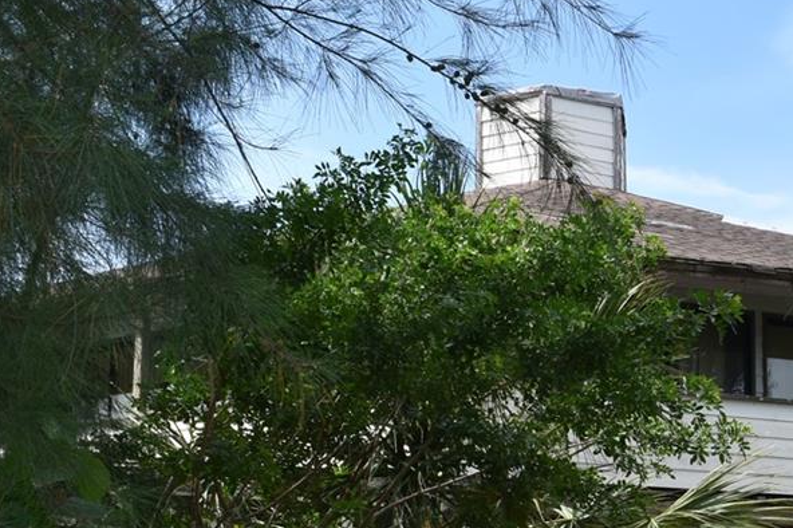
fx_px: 1607
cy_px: 493
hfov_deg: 25.5
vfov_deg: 18.3
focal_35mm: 73
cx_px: 892
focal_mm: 18
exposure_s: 1/200
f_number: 7.1
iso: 100
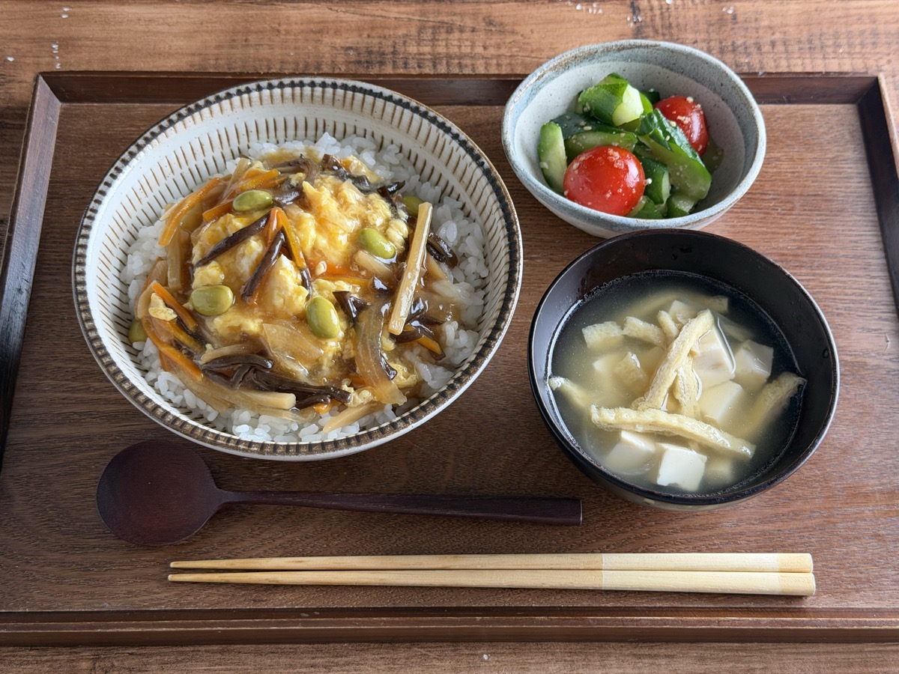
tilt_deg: -61.9
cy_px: 337
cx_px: 450
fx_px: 1247
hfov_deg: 39.7
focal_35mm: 48
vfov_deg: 30.3
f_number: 1.78
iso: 160
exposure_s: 1/49
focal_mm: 6.76
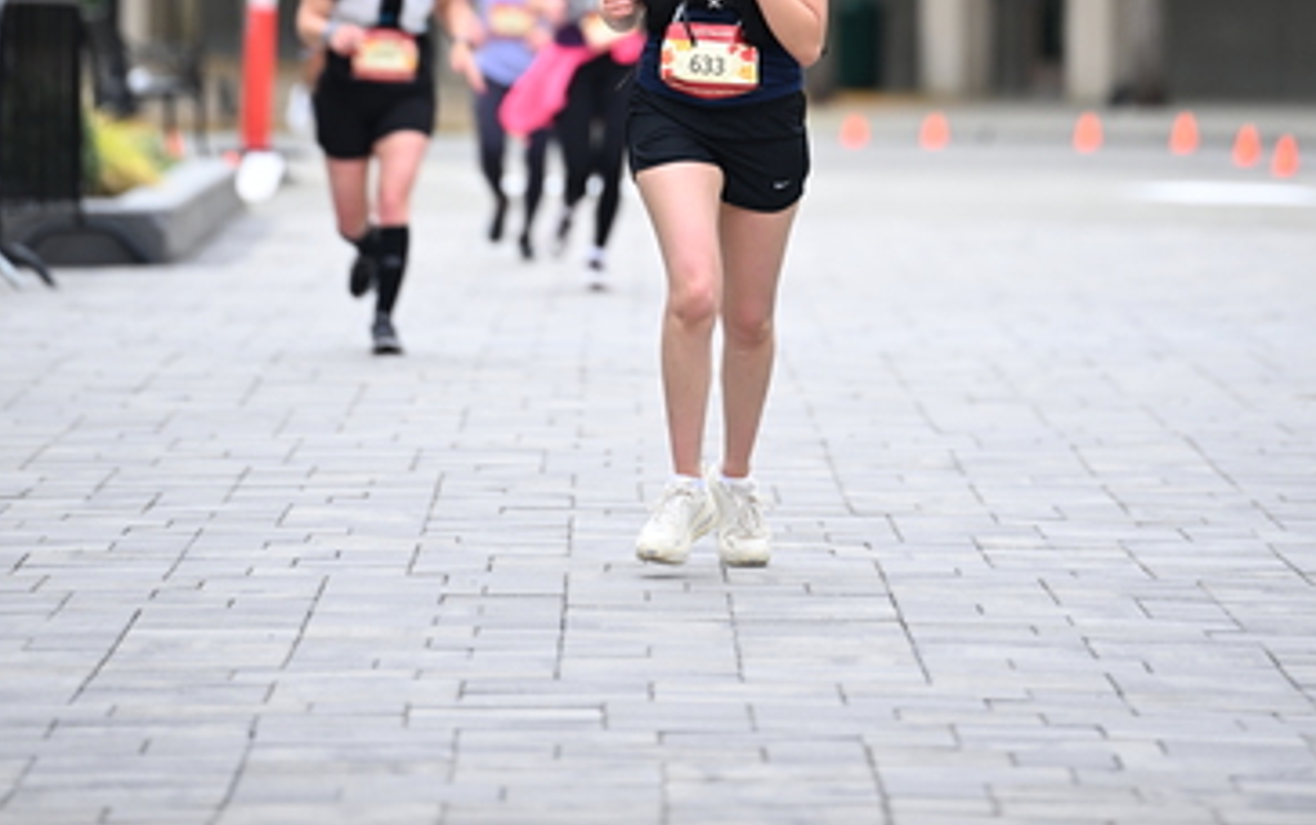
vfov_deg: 4.3
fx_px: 11053
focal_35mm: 308
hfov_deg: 6.8
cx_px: 660
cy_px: -76
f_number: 2.8
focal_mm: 200
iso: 640
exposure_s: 1/1600
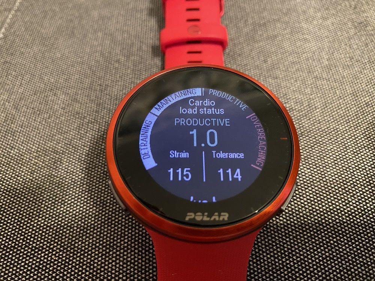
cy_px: 140
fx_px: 282
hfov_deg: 67.3
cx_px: 188
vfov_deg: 53.1
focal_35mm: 26
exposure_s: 1/25
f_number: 1.8
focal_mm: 4.25
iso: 640
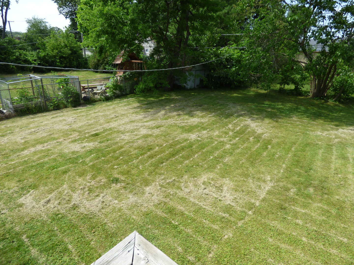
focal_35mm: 20
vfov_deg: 66.0
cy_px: 132
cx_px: 177
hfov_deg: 81.7
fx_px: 205
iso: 100
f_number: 3.2
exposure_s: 1/640
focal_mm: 3.58
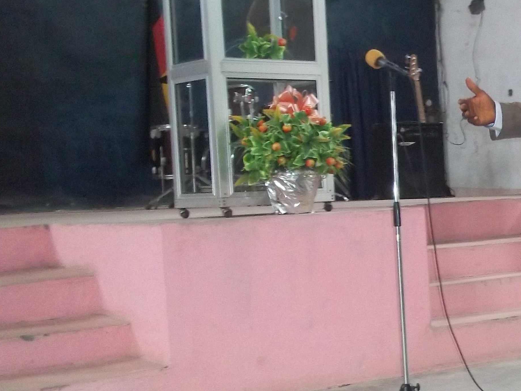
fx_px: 1189
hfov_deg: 23.4
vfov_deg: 18.6
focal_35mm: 79
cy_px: 254
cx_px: 556
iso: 400
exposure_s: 1/30
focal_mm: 6.5
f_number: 3.1
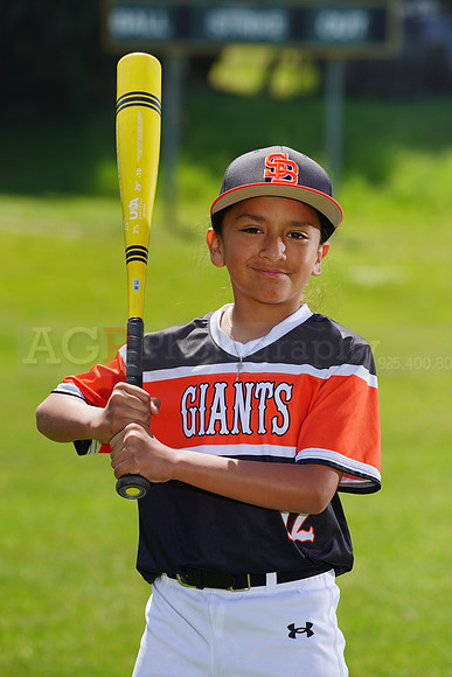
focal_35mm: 235
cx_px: 226
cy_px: 338
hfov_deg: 5.9
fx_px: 4423
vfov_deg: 8.8
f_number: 8
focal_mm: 235
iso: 100
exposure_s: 1/250
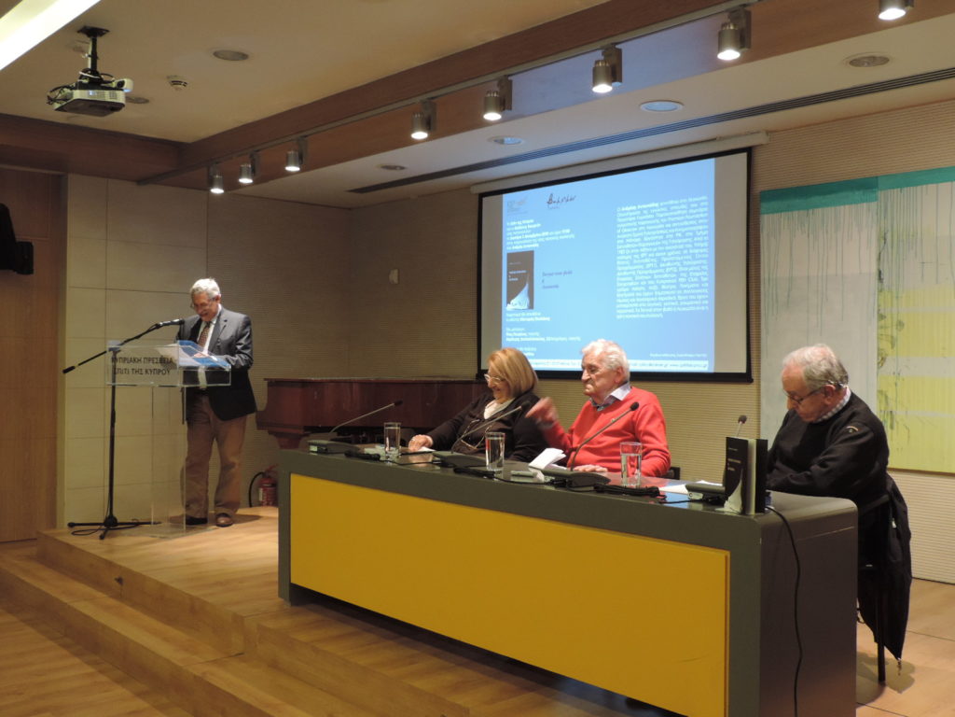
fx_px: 966
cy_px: 358
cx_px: 478
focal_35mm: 35
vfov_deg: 40.7
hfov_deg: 52.6
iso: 400
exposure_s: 1/25
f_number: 3.3
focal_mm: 6.2
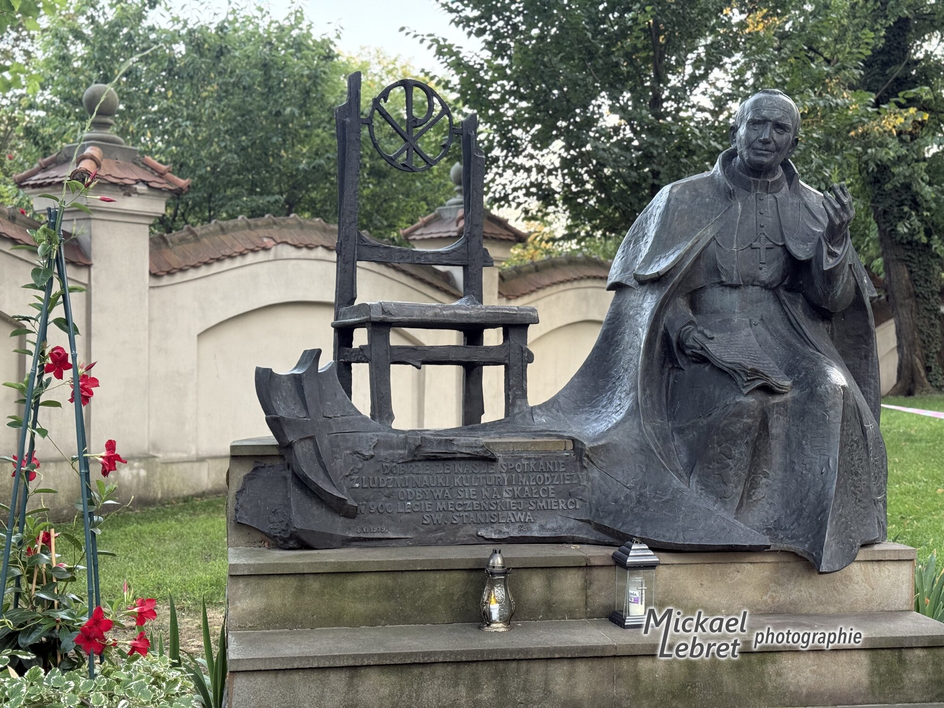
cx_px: 472
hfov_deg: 39.7
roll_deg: -0.6
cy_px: 354
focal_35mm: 48
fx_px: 1309
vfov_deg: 30.3
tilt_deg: +0.9
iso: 160
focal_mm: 6.76
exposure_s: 1/60
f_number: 1.78
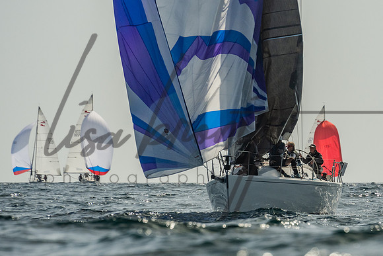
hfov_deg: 5.4
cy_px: 120
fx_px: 4030
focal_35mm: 379
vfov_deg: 3.6
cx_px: 267
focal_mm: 200
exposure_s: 1/2500
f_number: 6.3
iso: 320
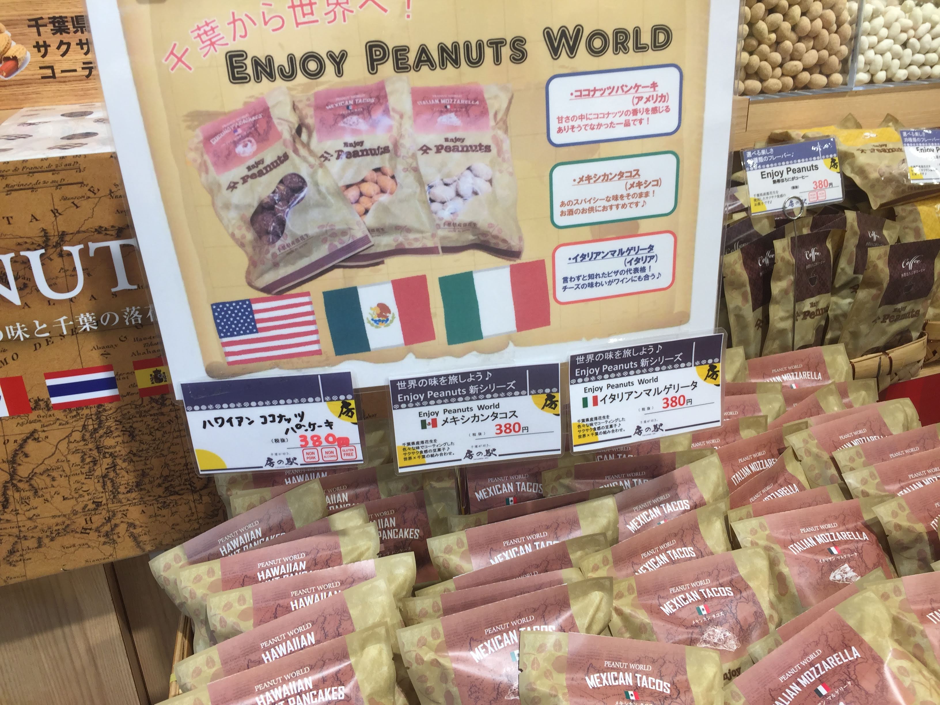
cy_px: 352
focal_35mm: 29
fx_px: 787
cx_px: 470
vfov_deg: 48.2
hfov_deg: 61.7
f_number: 2.2
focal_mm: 4.15
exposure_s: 1/60
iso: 32
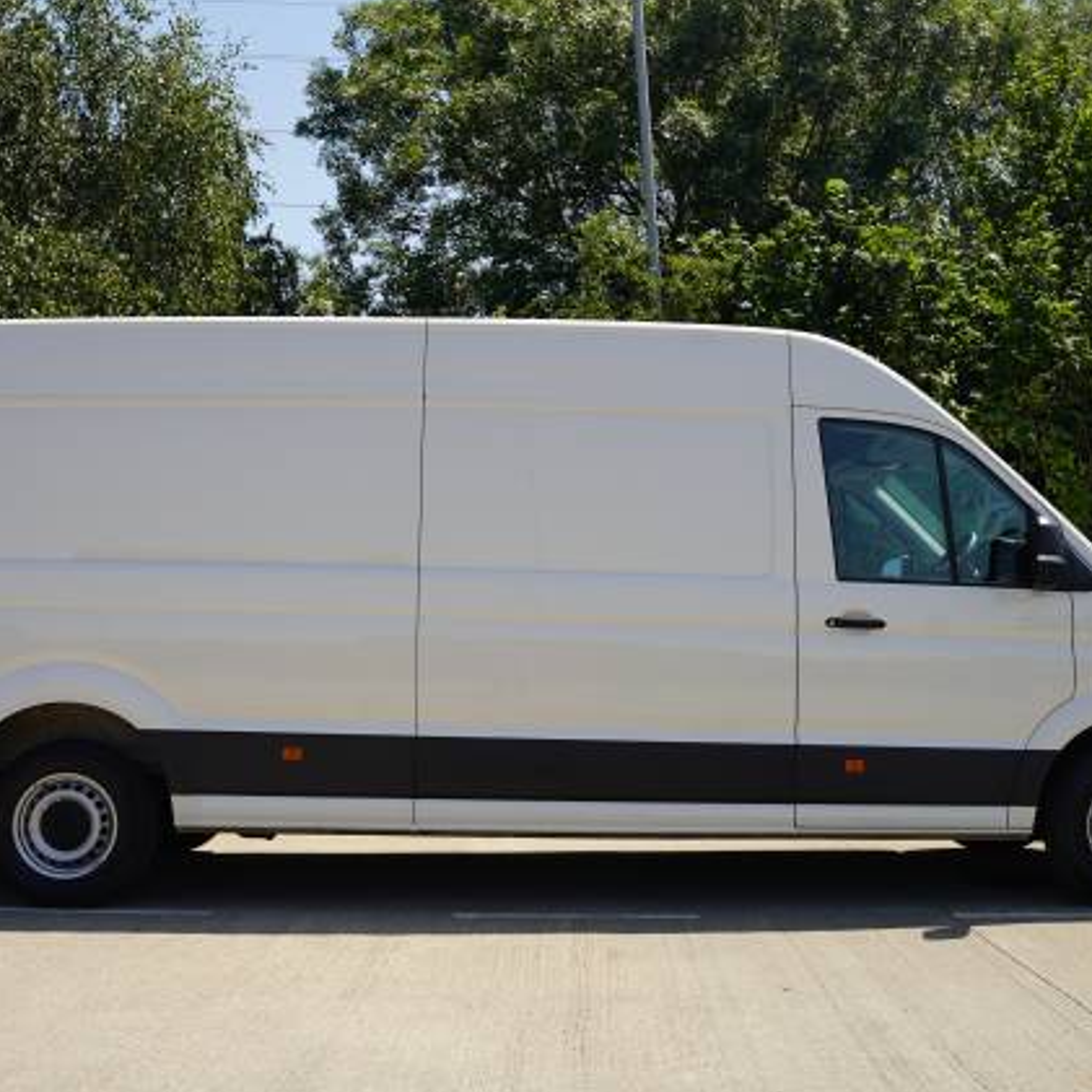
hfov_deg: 41.5
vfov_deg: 41.5
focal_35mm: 40
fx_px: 1441
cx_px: 534
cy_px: 545
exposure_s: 1/250
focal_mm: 31.3
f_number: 5
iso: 100
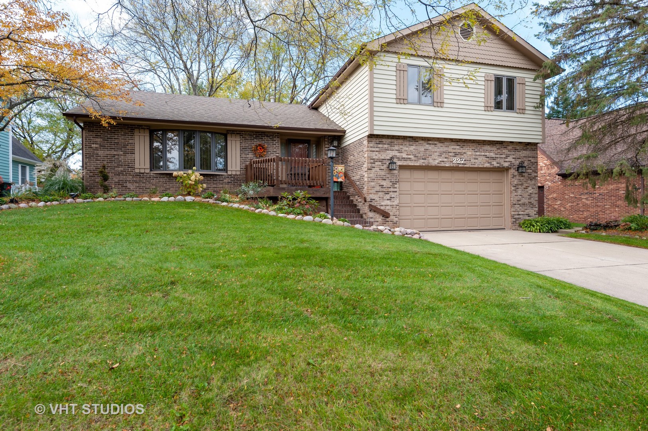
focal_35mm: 19
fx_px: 342
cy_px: 216
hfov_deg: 87.0
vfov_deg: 64.5
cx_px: 324
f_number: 8
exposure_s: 1/50
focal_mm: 19
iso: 200
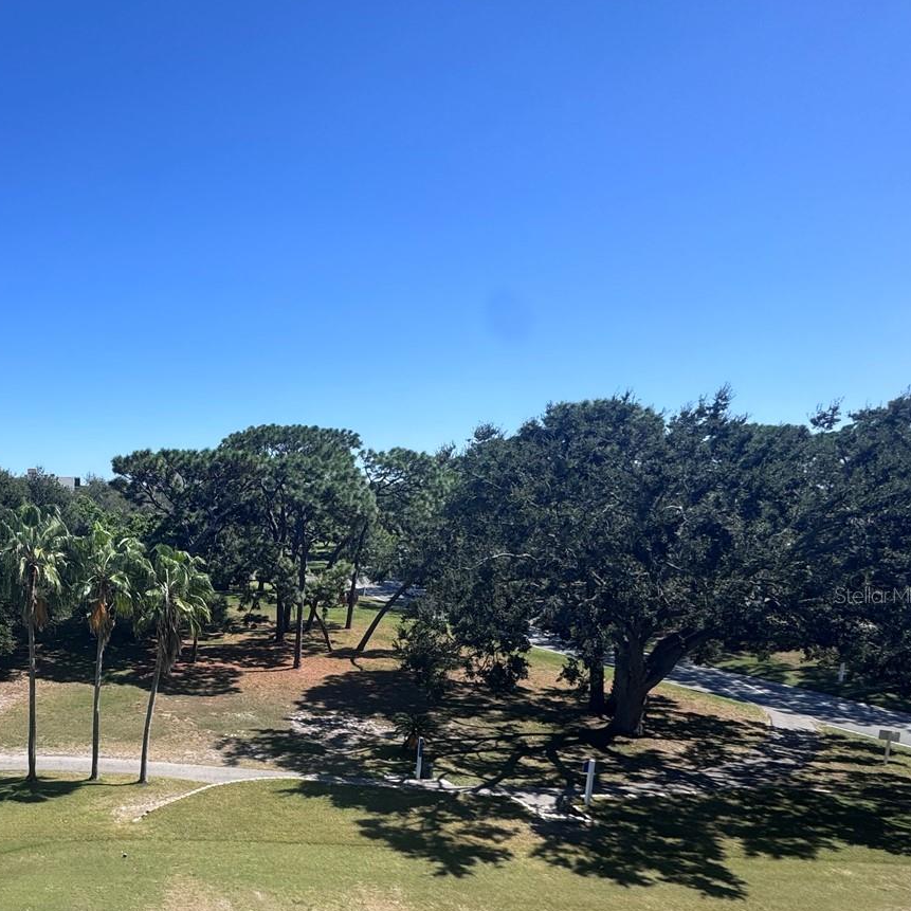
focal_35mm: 23
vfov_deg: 65.8
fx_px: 685
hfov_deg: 57.6
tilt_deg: -9.5
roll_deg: +0.4
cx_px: 88
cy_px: 595
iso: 50
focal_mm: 2.22
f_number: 2.2
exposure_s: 1/1346
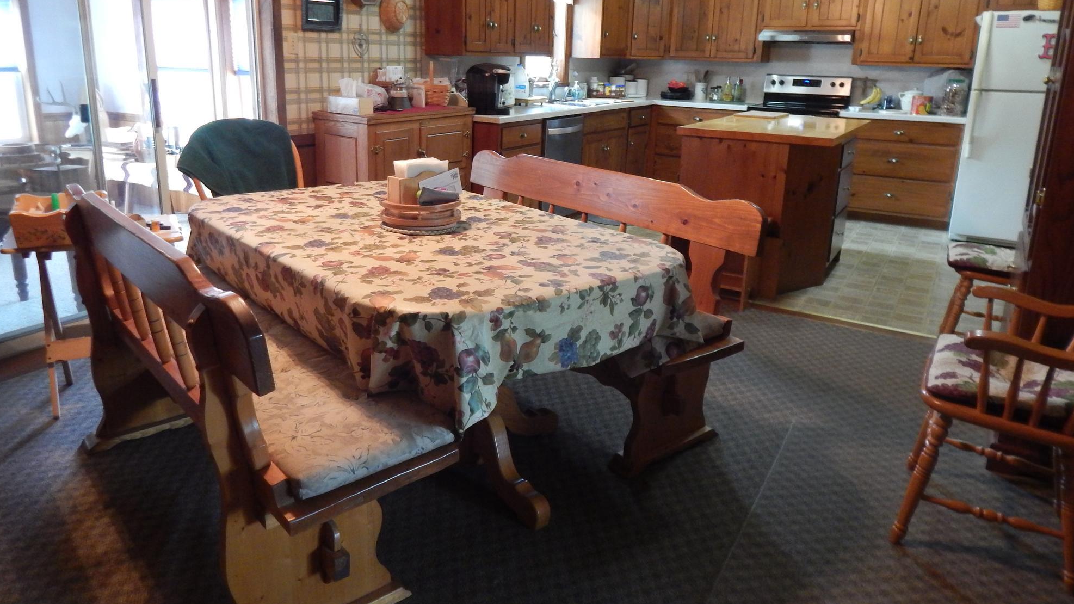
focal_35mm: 26
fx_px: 740
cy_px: 237
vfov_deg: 44.1
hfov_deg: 71.9
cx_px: 517
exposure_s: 1/13
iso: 400
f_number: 3
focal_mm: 4
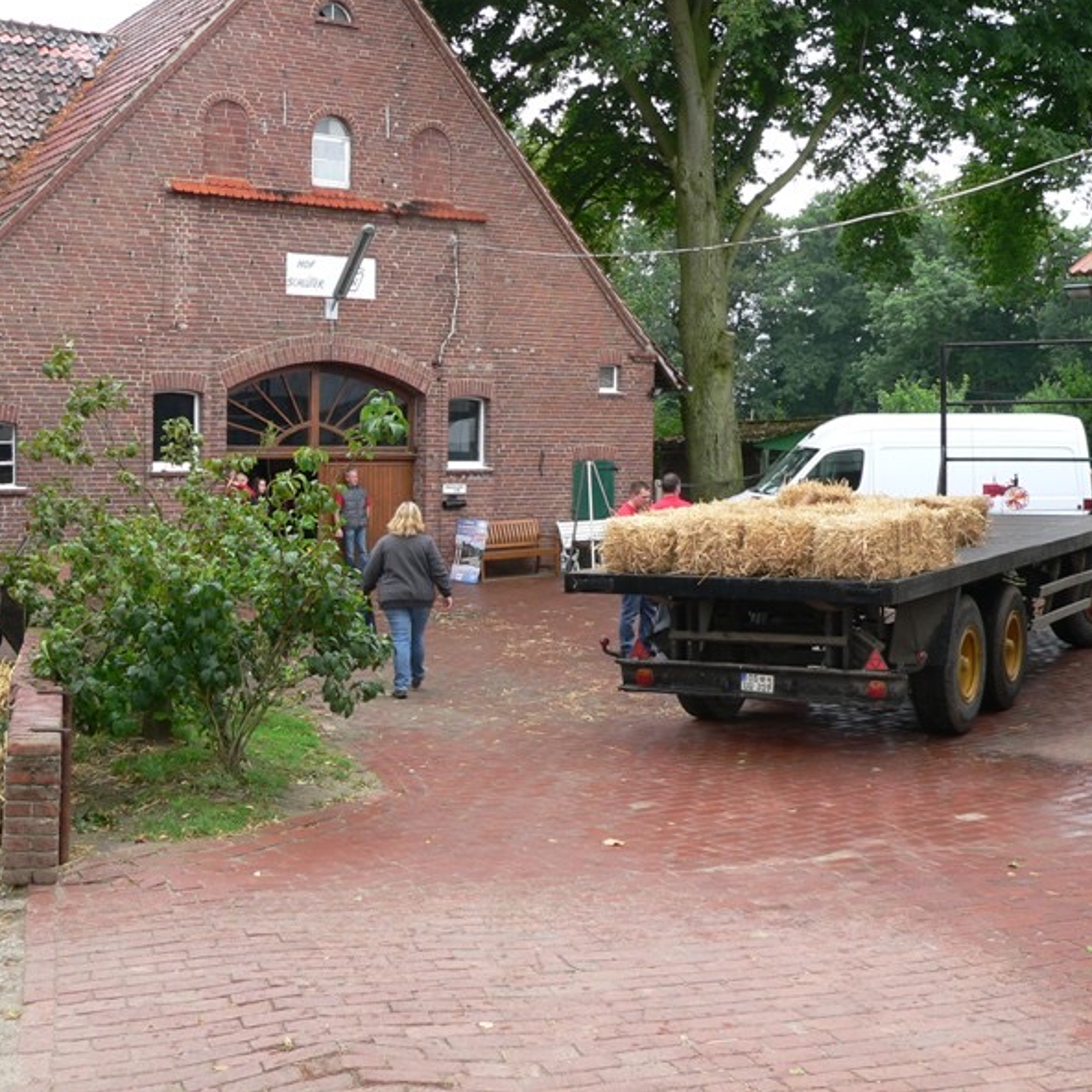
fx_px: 1535
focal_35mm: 43
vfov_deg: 39.2
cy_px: 540
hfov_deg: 39.2
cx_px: 570
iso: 80
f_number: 2.8
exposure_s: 1/100
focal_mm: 6
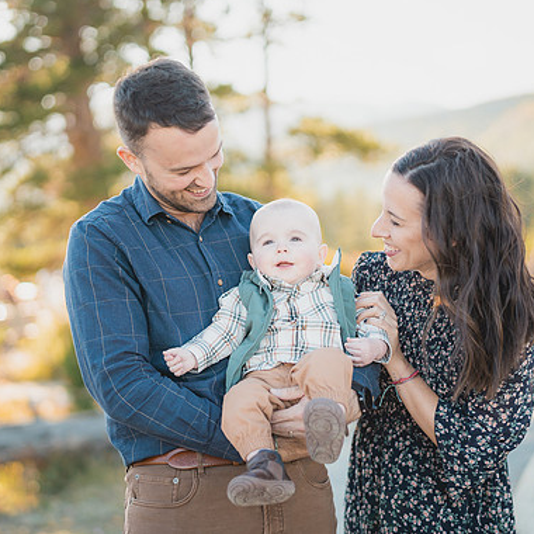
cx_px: 219
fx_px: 1222
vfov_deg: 24.7
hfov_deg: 24.6
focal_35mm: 70
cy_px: 263
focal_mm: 50
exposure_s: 1/1250
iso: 100
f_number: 1.4
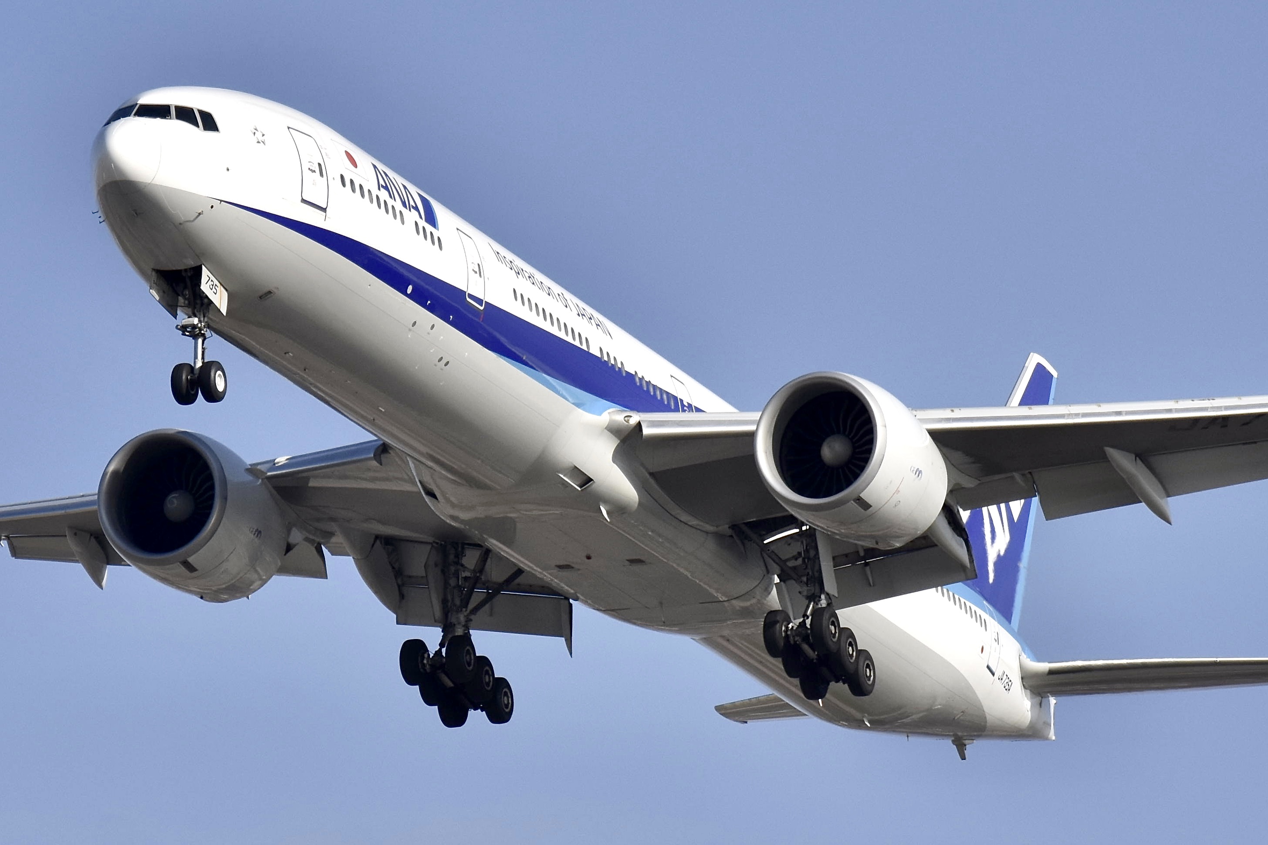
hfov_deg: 13.0
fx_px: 5547
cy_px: 422
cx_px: 634
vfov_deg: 8.7
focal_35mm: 158
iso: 400
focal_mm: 105
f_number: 8
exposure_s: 1/2500
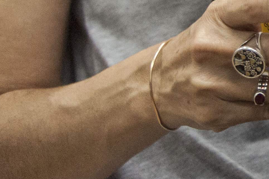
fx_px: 986
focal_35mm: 132
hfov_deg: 13.0
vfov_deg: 9.7
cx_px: 579
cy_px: -168
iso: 2500
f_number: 4
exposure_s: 1/125
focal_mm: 30
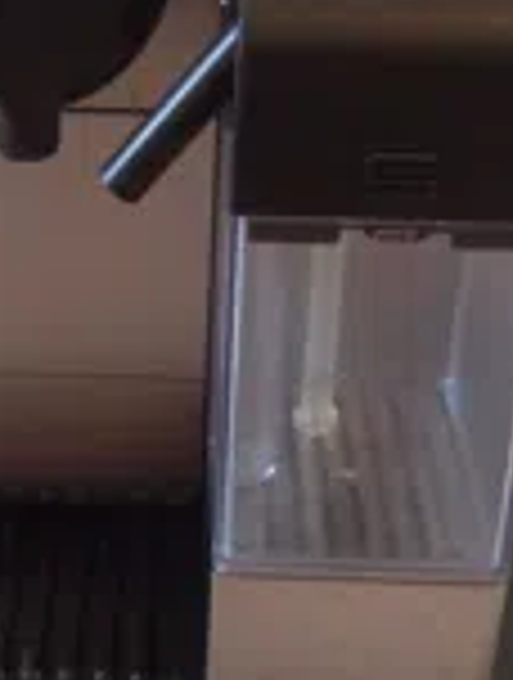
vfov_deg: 26.3
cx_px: 140
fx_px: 1456
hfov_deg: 19.9
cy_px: 302
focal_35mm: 74
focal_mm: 4.25
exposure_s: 1/30
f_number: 1.8
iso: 542
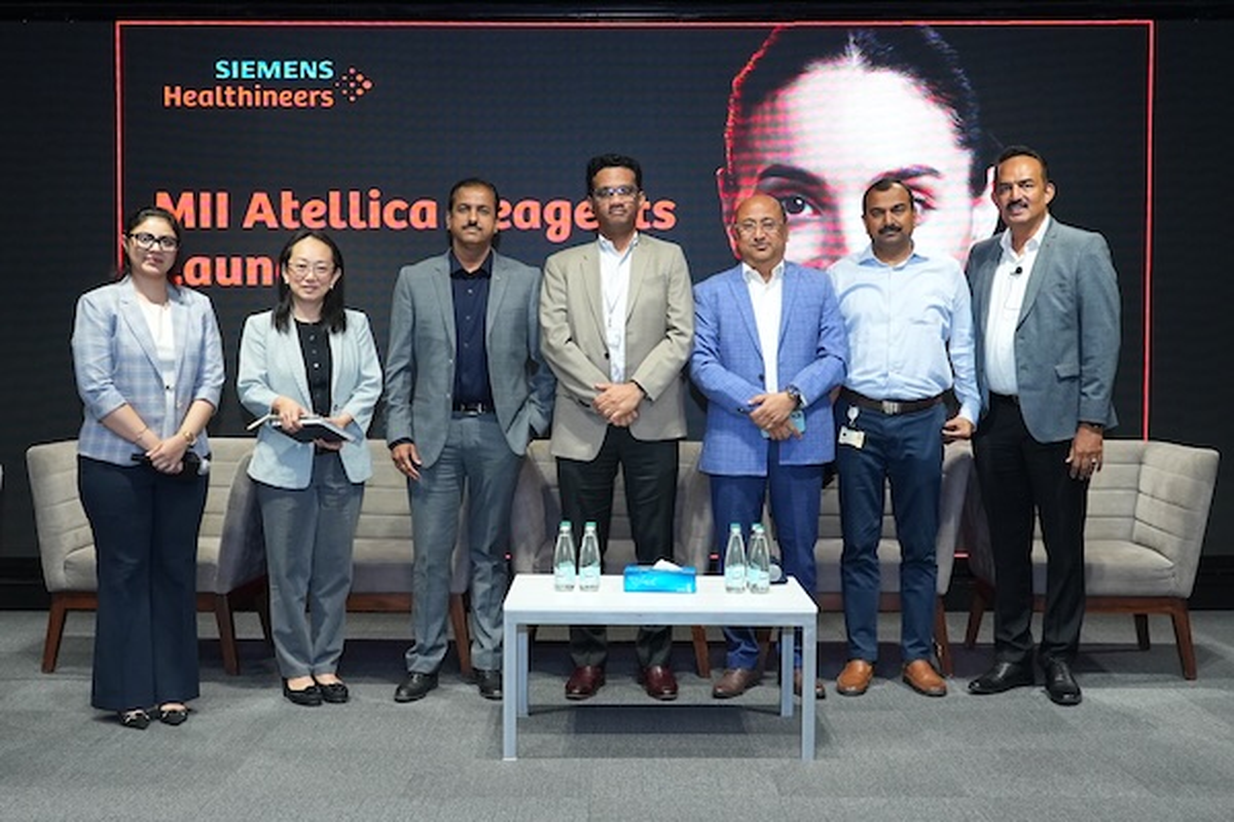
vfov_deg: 29.9
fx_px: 1542
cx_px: 617
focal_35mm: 45
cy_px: 411
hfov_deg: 43.6
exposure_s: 1/160
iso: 2500
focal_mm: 30
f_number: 6.3
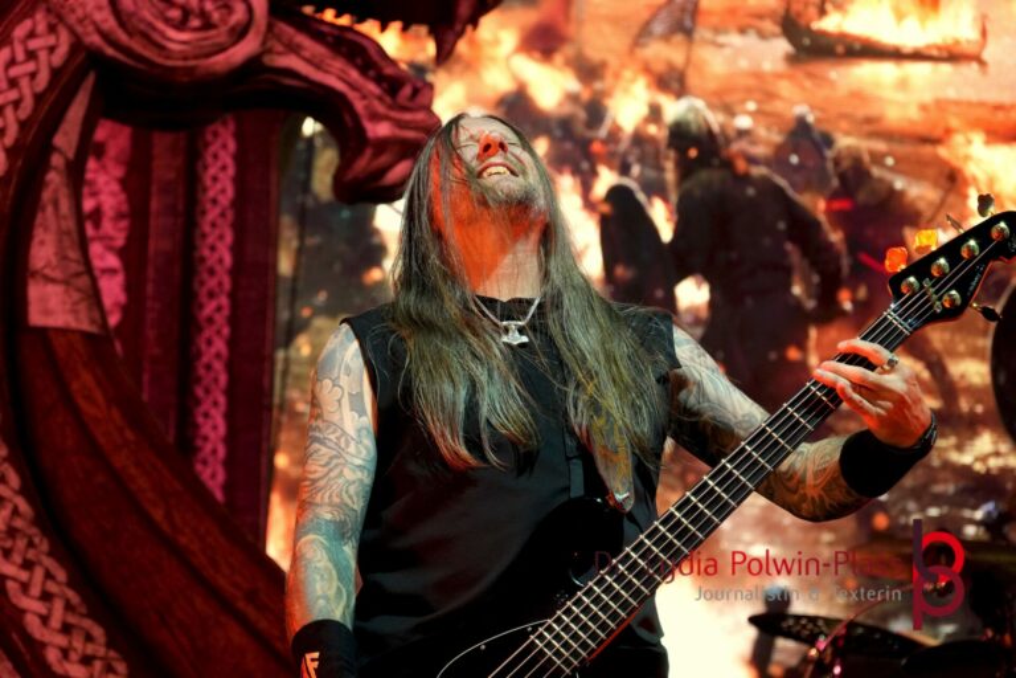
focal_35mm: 154
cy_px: 339
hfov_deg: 13.3
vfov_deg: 8.9
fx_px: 4360
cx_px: 508
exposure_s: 1/160
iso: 2000
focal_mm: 103
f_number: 5.6
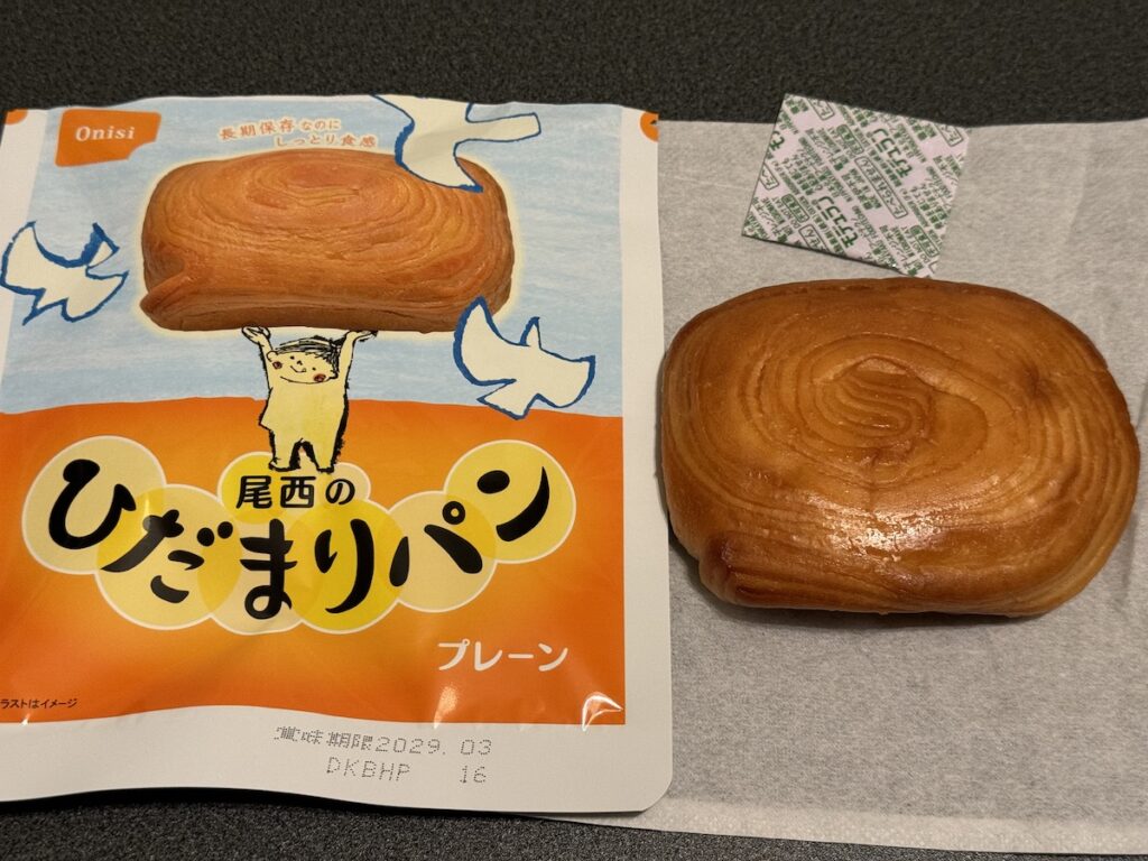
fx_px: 1592
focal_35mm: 48
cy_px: 430
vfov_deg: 30.3
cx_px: 574
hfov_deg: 39.7
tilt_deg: -64.9
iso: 250
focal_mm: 6.86
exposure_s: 1/50
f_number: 1.78
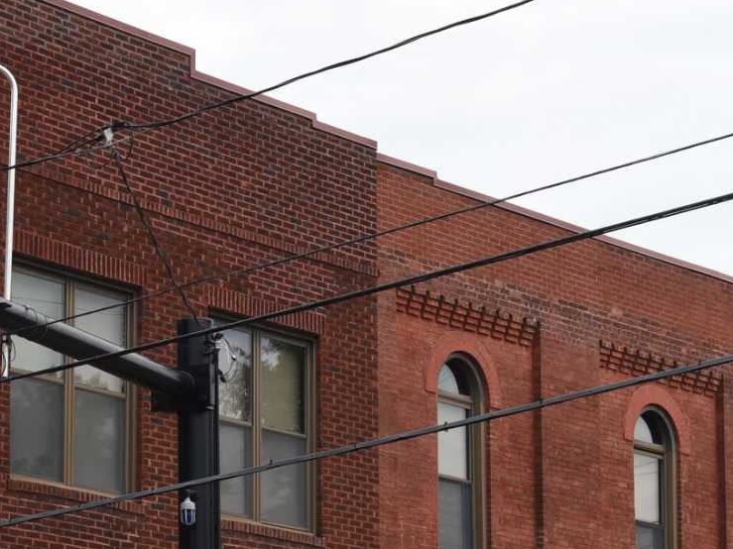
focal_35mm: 128
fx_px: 2710
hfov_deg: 14.7
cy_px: 541
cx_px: -223
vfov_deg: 11.5
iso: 1250
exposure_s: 1/4000
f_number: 5.6
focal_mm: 48
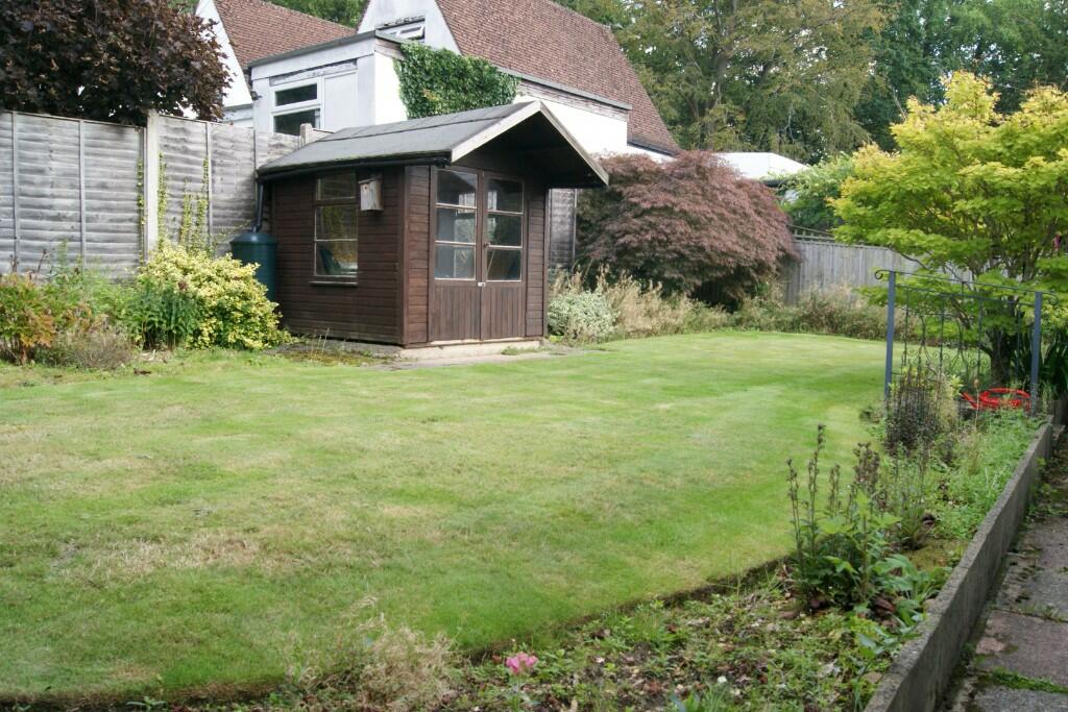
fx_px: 801
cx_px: 534
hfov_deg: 67.4
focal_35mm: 27
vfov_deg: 47.9
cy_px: 356
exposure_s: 1/125
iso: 400
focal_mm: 18
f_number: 10
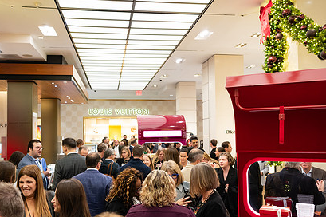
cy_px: 121
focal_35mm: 35
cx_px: 151
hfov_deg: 54.4
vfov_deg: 37.7
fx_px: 317
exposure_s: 1/160
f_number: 3.2
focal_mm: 24
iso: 1250
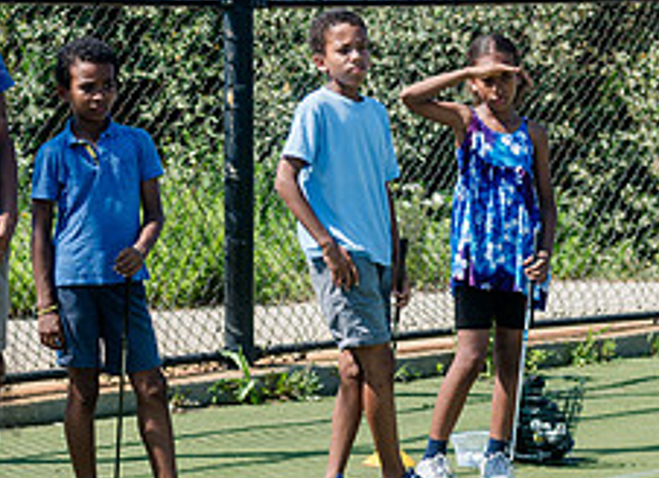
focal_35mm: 220
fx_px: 4140
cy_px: 229
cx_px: 337
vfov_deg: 6.6
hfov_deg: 9.1
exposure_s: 1/500
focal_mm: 80
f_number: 4
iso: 100
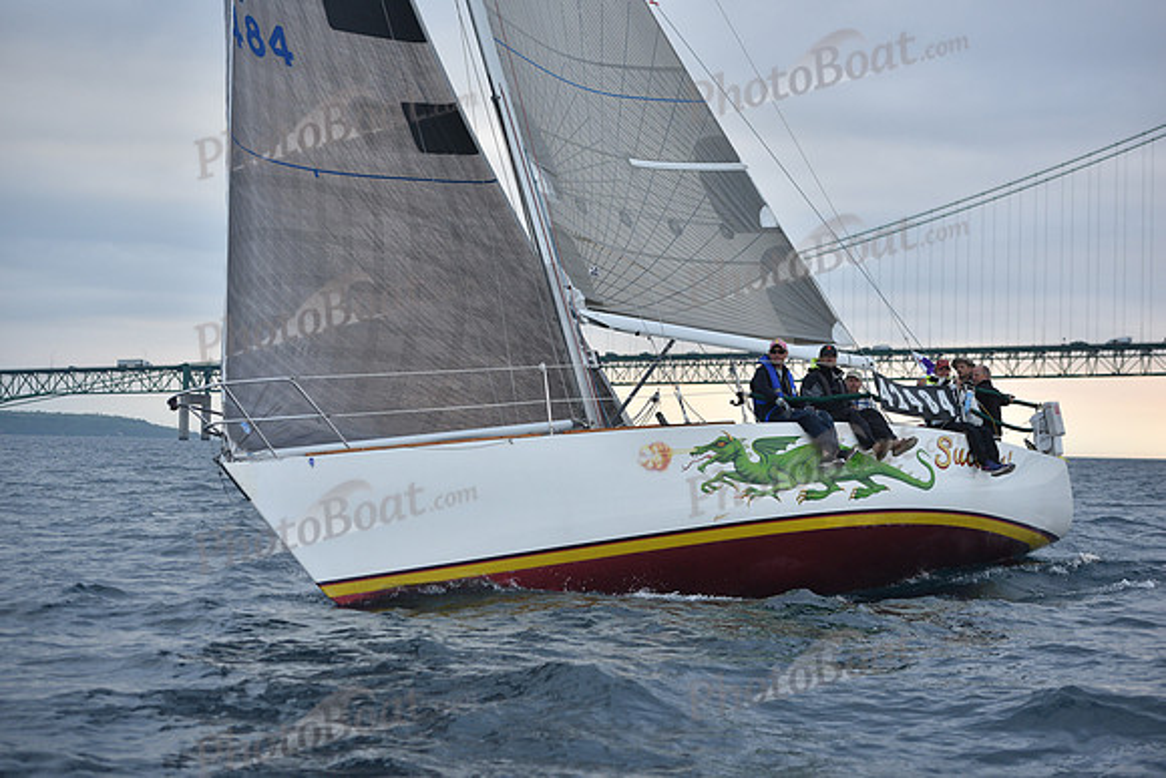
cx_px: 583
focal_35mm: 70
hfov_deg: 28.8
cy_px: 389
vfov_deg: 19.5
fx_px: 2268
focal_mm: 70
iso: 500
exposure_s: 1/640
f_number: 3.5
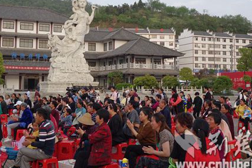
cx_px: 111
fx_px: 392
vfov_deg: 24.1
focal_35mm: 56
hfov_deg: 35.6
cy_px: 58
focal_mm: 14.53
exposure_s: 1/200
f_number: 4
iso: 125
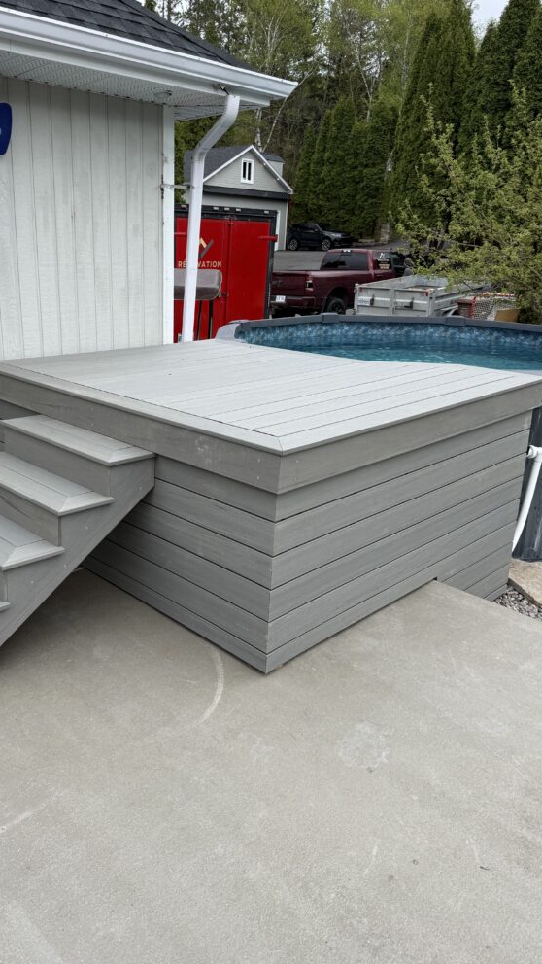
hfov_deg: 42.5
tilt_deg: -17.4
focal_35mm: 27
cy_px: 467
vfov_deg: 69.8
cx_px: 195
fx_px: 690
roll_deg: -1.7
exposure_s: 1/1727
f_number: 1.78
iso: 80
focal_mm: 6.76
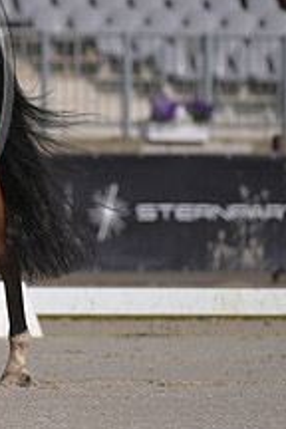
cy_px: 51
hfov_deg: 1.5
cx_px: -213
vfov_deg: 2.2
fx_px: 11189
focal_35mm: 939
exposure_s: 1/1250
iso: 125
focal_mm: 350
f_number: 5
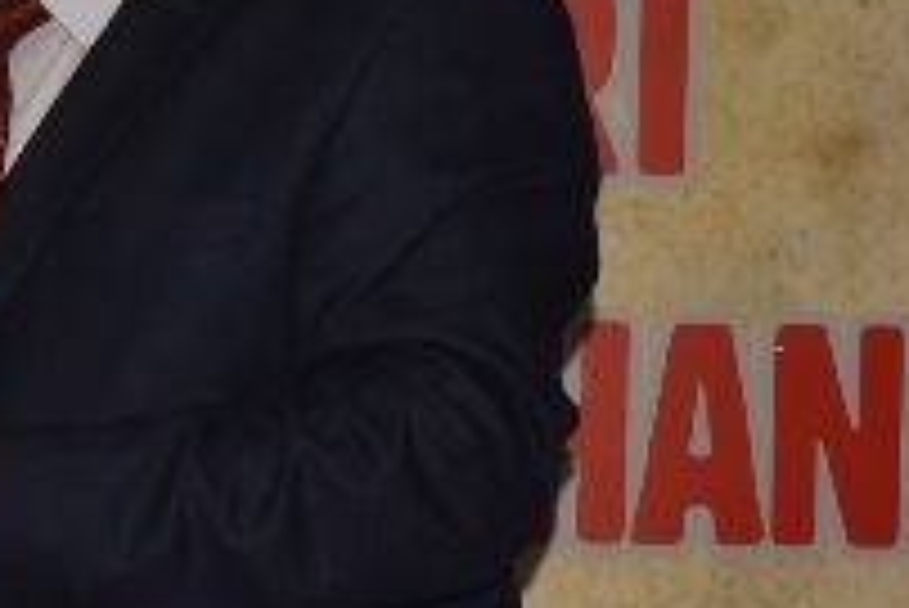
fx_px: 6569
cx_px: -405
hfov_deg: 7.8
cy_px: 38
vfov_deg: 5.3
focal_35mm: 260
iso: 1000
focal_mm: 82
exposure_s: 1/125
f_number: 16
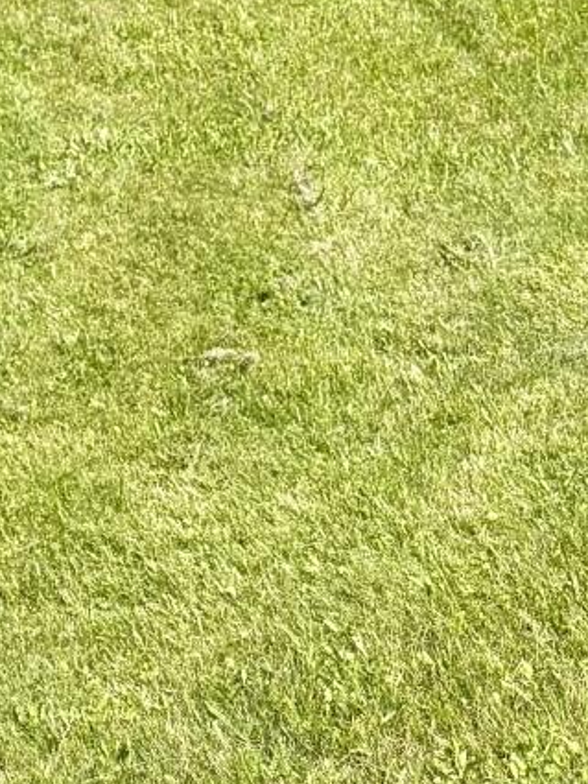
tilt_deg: +0.4
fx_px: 2558
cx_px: -507
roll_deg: +1.8
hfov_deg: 12.0
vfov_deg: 14.0
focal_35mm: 113
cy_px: -889
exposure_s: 1/3584
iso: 100
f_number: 1.78
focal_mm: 6.76
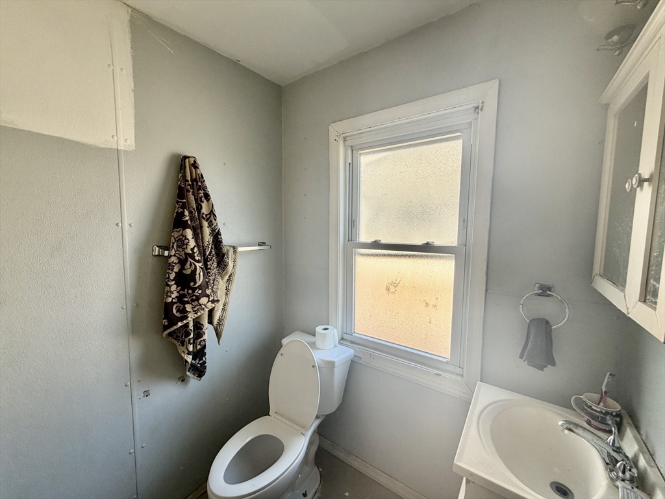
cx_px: 332
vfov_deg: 85.7
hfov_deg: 102.1
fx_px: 269
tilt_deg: -4.2
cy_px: 250
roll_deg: -0.5
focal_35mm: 14
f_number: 2.2
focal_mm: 2.22
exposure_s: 1/121
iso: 125
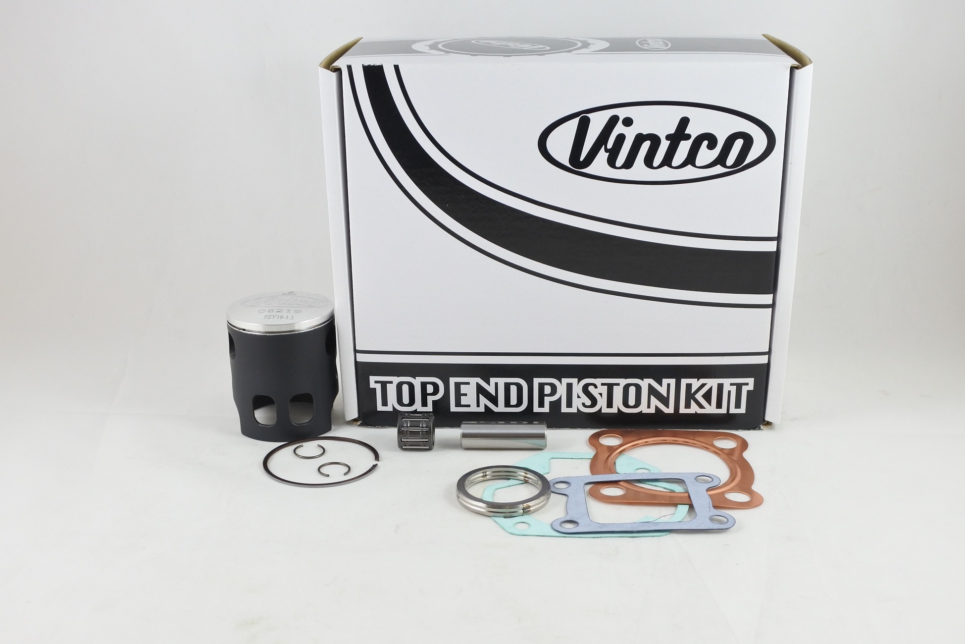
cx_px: 482
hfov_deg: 53.1
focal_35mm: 36
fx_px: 965
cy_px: 322
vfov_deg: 36.9
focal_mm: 13.4
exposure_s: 1/125
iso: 450
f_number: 4
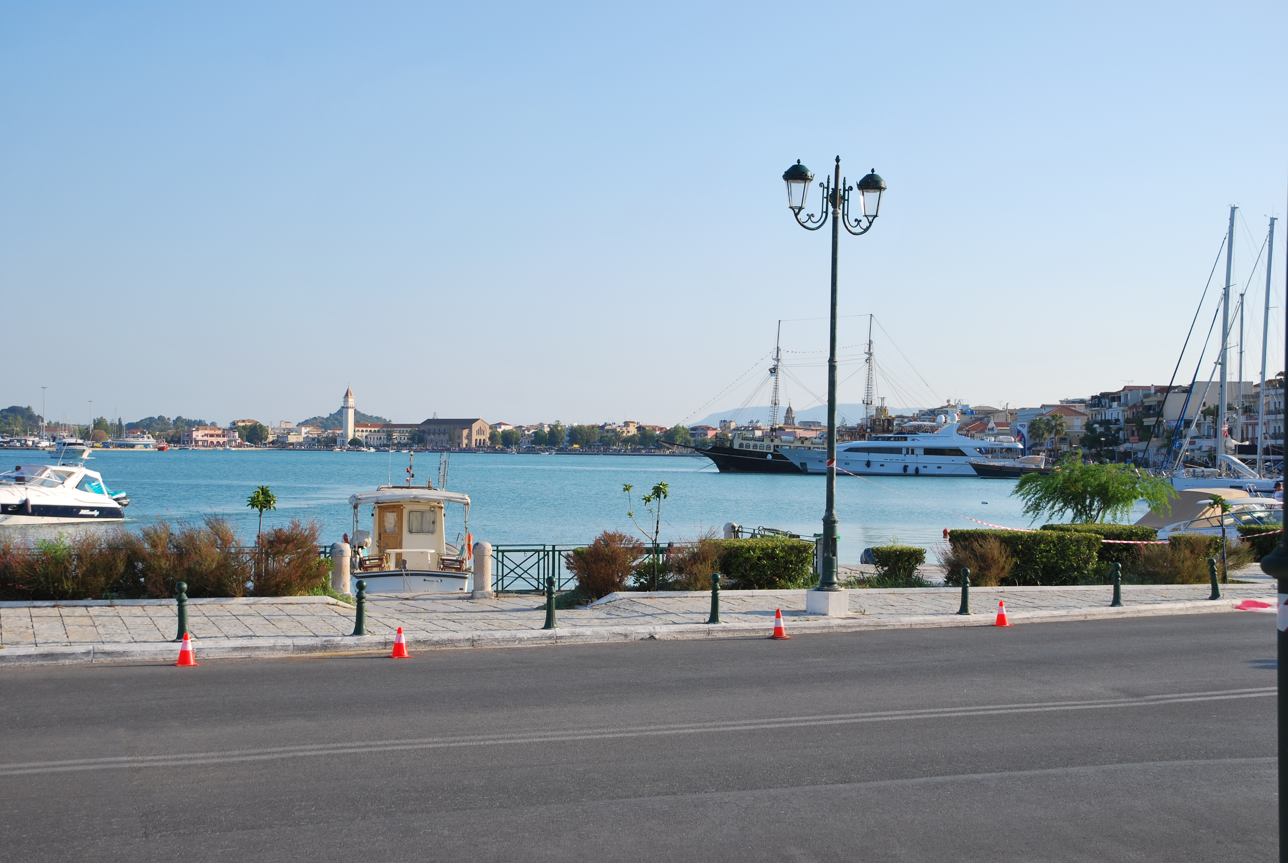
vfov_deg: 29.0
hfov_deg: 42.3
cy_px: 432
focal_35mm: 46
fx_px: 1666
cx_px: 644
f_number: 8
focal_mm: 31
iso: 100
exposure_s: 1/250
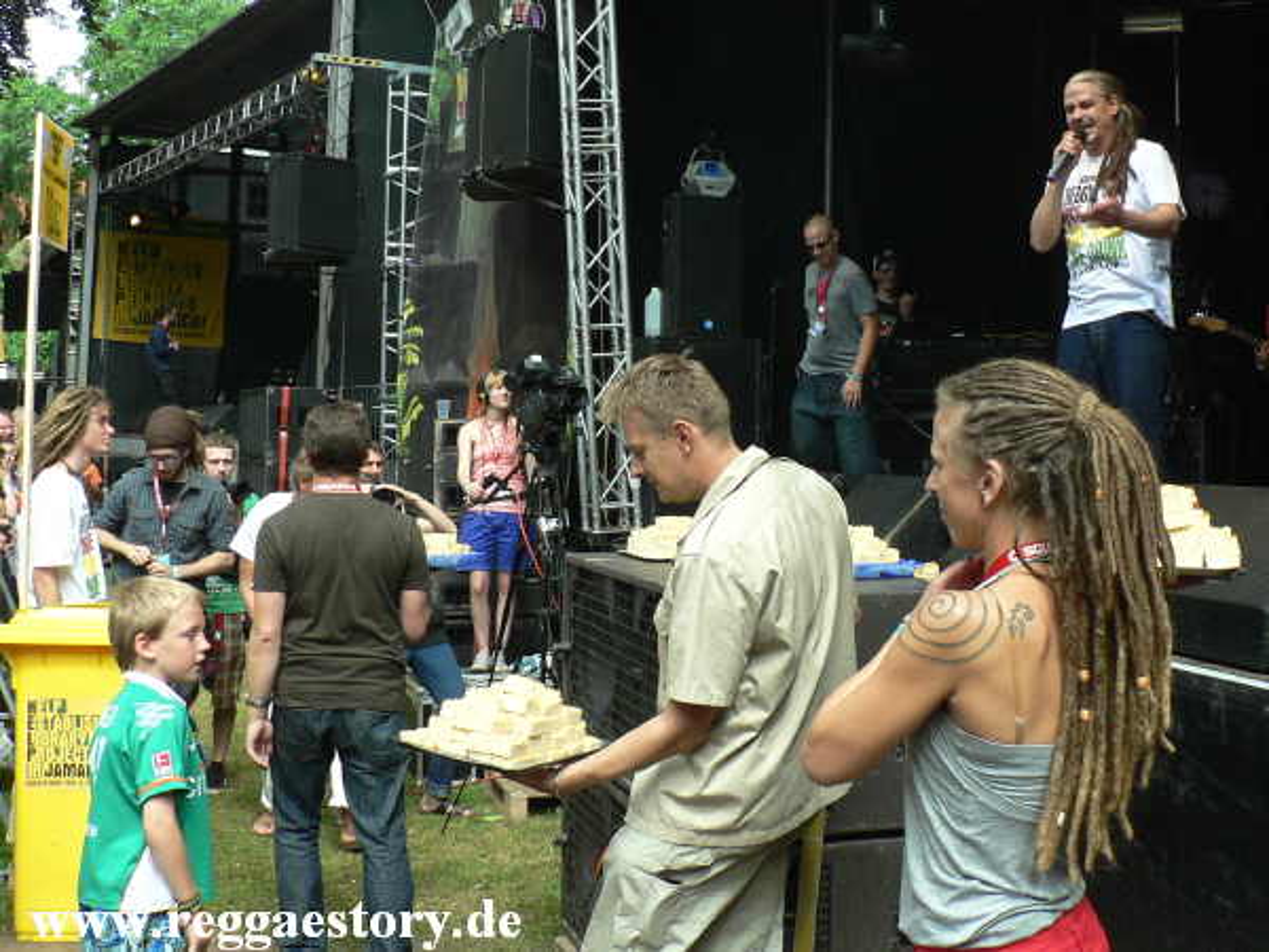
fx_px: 1283
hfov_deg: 52.6
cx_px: 634
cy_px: 476
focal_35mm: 35
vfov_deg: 40.7
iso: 64
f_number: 4
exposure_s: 1/125
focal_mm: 6
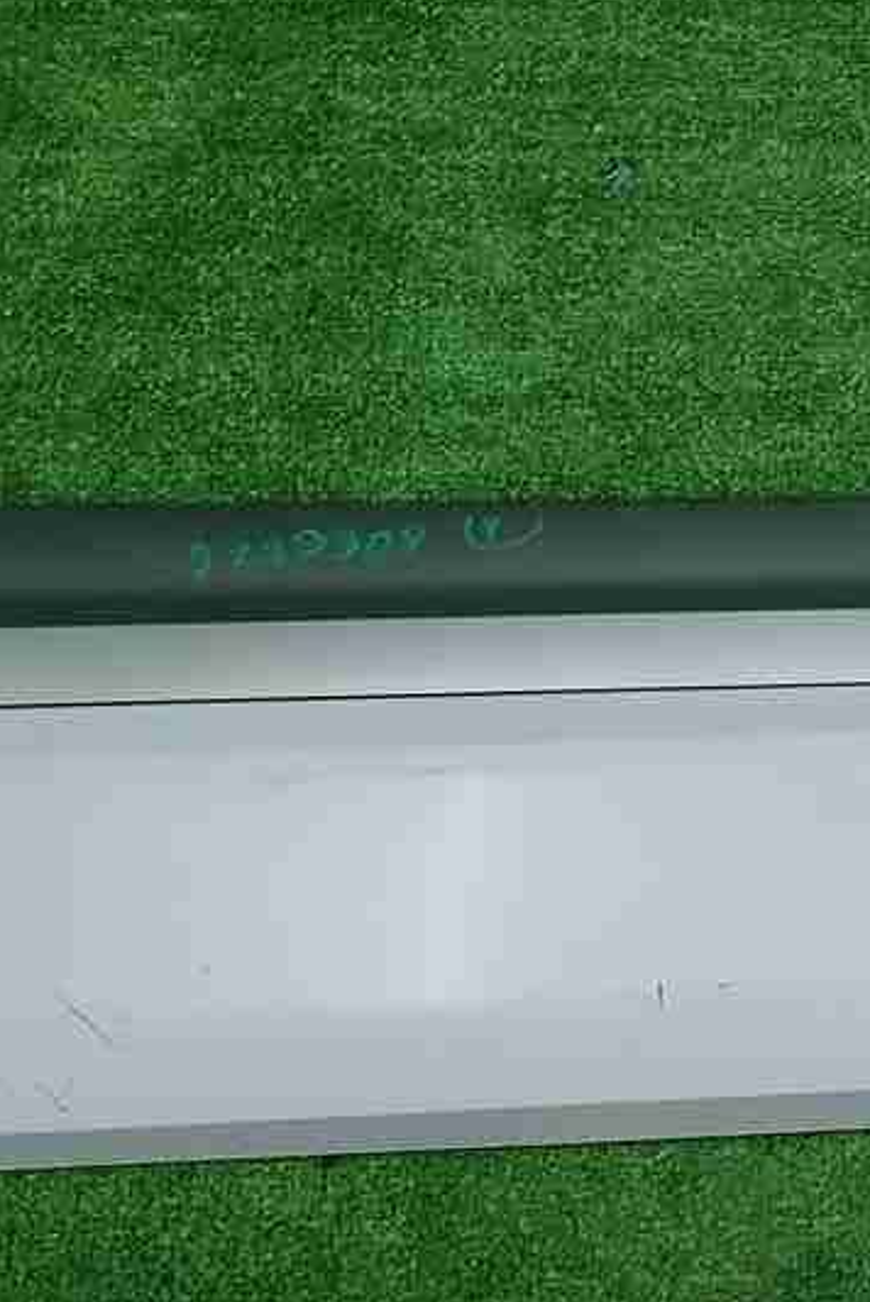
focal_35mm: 73
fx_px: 2643
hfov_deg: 16.9
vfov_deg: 27.6
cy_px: 501
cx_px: 1325
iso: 78
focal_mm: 5.4
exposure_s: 1/50
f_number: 1.8
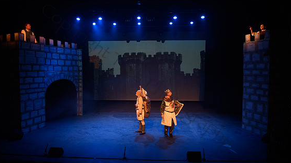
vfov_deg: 44.3
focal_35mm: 26
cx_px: 144
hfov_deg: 71.9
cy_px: 80
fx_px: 201
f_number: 3.5
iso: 1250
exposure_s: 1/60
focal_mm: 24
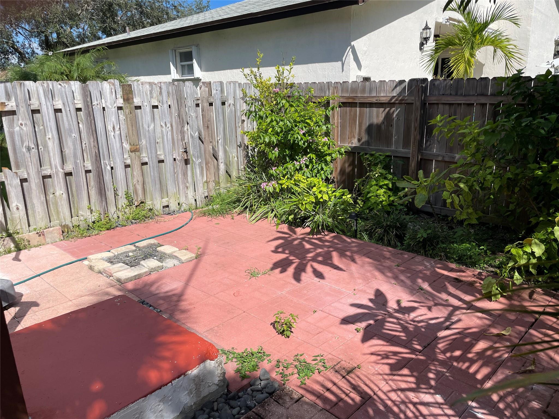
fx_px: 420
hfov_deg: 67.3
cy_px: 210
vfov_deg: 53.1
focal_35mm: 26
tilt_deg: -14.7
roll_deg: +1.2
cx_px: 280
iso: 32
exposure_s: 1/3861
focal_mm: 4.2
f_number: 1.6
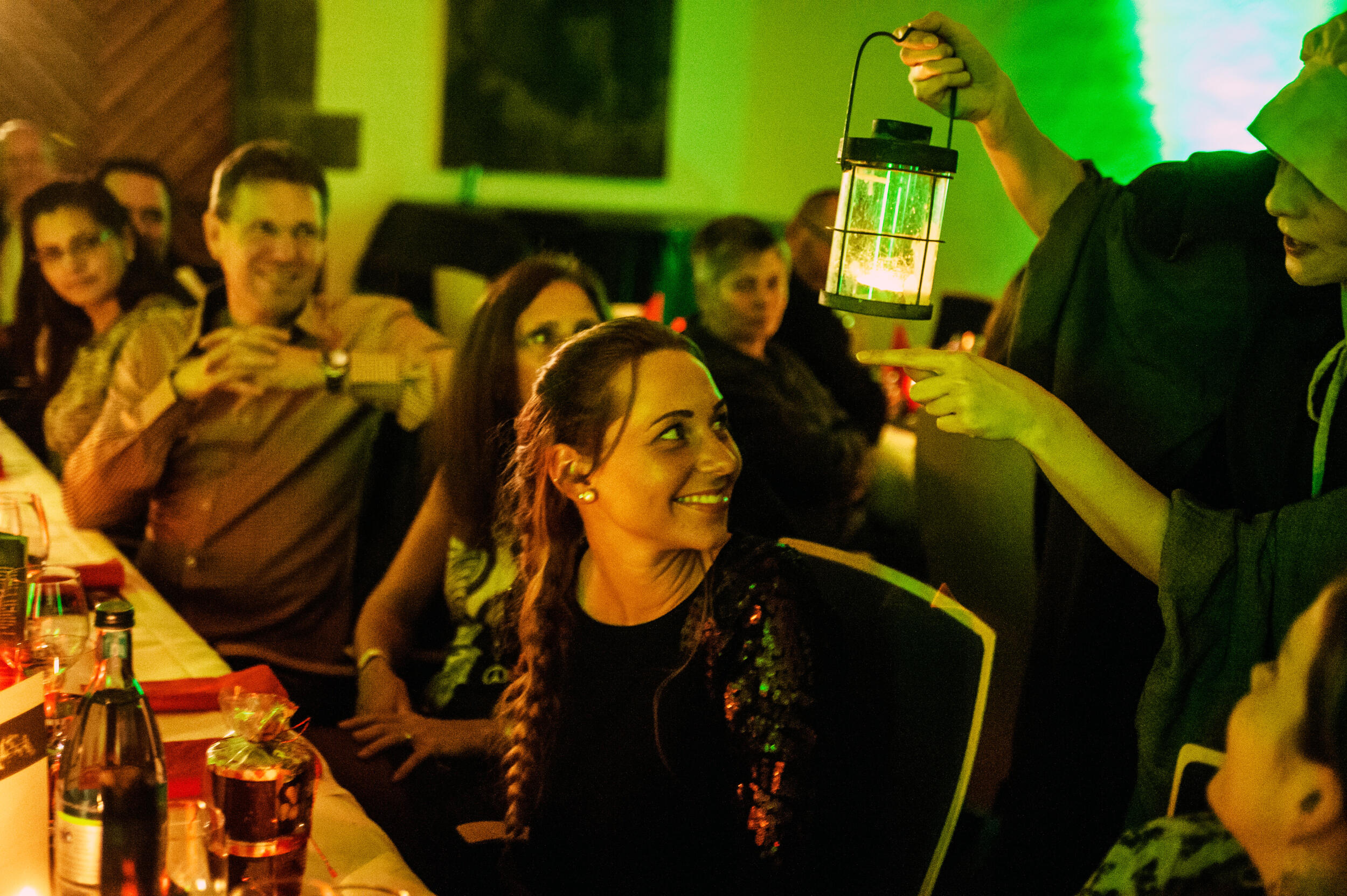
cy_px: 448
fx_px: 1870
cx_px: 674
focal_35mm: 50
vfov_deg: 27.0
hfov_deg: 39.6
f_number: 2.8
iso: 6400
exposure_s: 1/45
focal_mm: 50
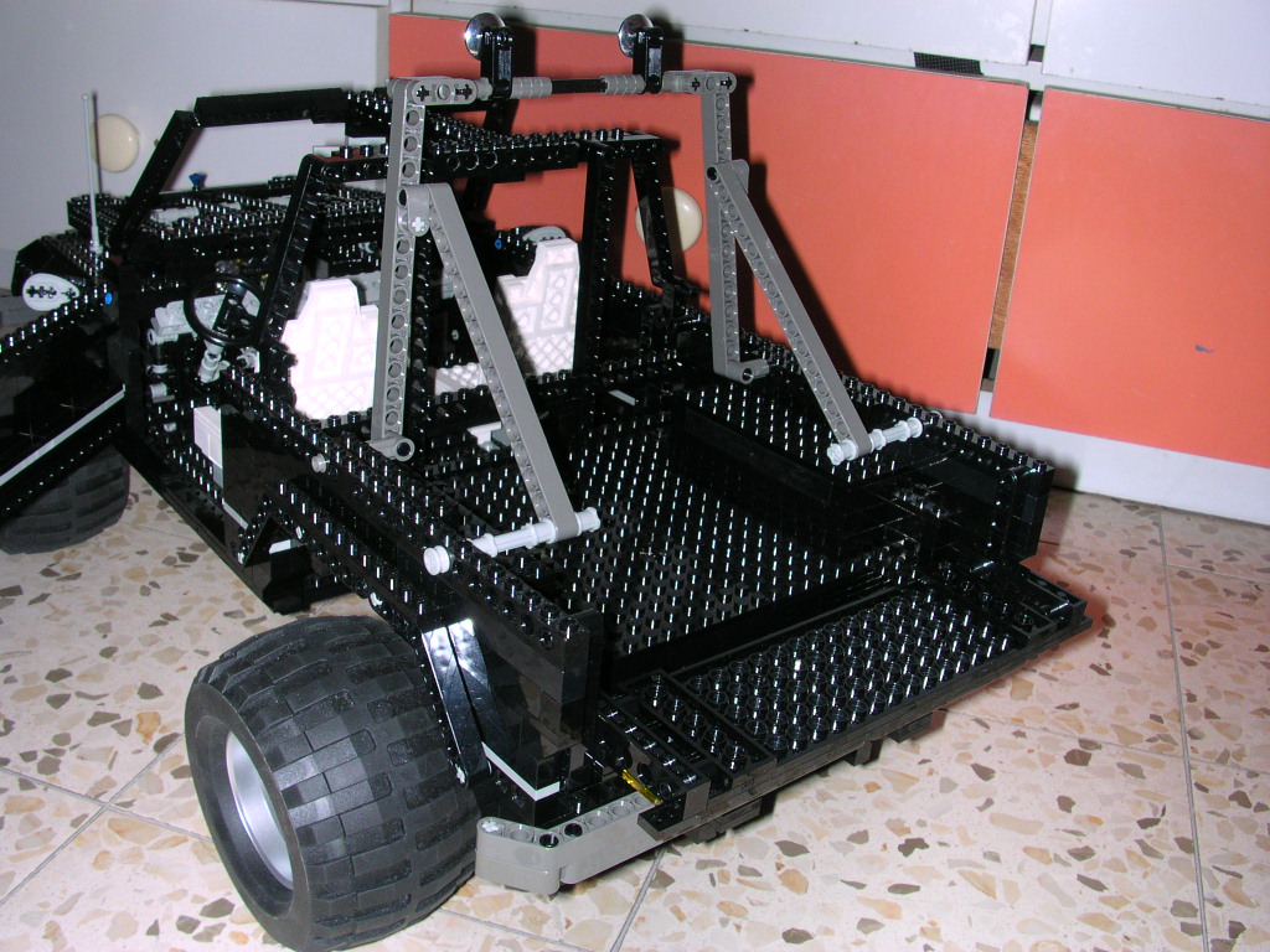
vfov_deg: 38.7
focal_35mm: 37
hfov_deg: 50.1
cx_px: 635
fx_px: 1357
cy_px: 476
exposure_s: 1/60
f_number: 4.5
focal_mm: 5.6
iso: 100
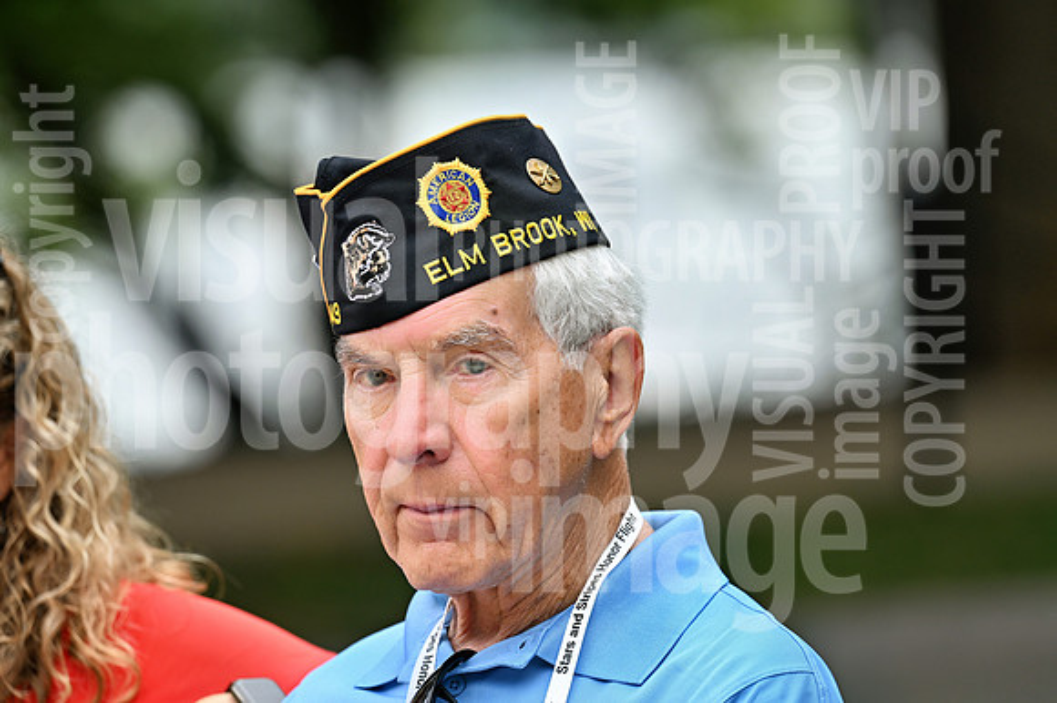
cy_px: 352
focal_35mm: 300
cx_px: 528
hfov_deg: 6.9
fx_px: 8803
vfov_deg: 4.6
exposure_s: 1/320
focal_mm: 200
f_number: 3.5
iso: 110
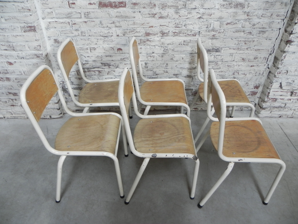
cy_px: 112
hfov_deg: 67.3
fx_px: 224
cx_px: 149
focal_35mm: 26
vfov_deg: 53.1
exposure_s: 1/30
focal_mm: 4.6
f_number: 2.8
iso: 188
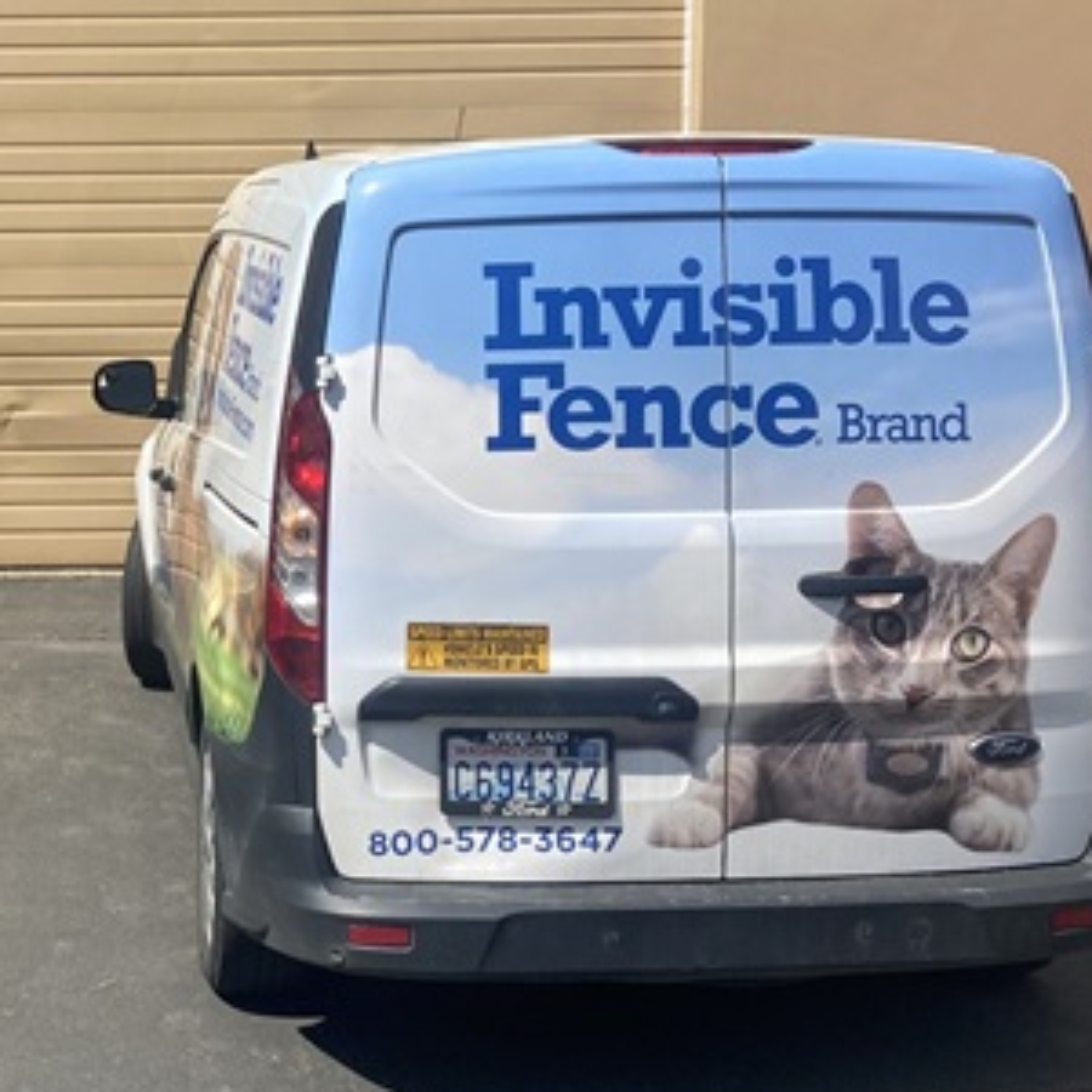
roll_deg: +0.9
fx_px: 2356
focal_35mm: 66
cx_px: 218
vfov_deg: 26.1
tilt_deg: -5.7
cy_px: 615
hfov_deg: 25.6
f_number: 1.8
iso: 20
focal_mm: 3.99
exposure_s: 1/2208
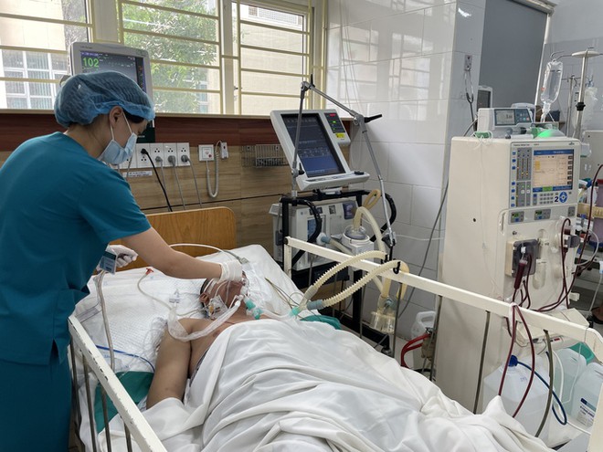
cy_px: 226
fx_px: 453
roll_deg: +0.6
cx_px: 302
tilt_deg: -10.4
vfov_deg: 53.1
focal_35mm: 26
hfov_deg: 67.3
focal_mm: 4.2
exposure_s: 1/100
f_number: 1.6
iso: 64
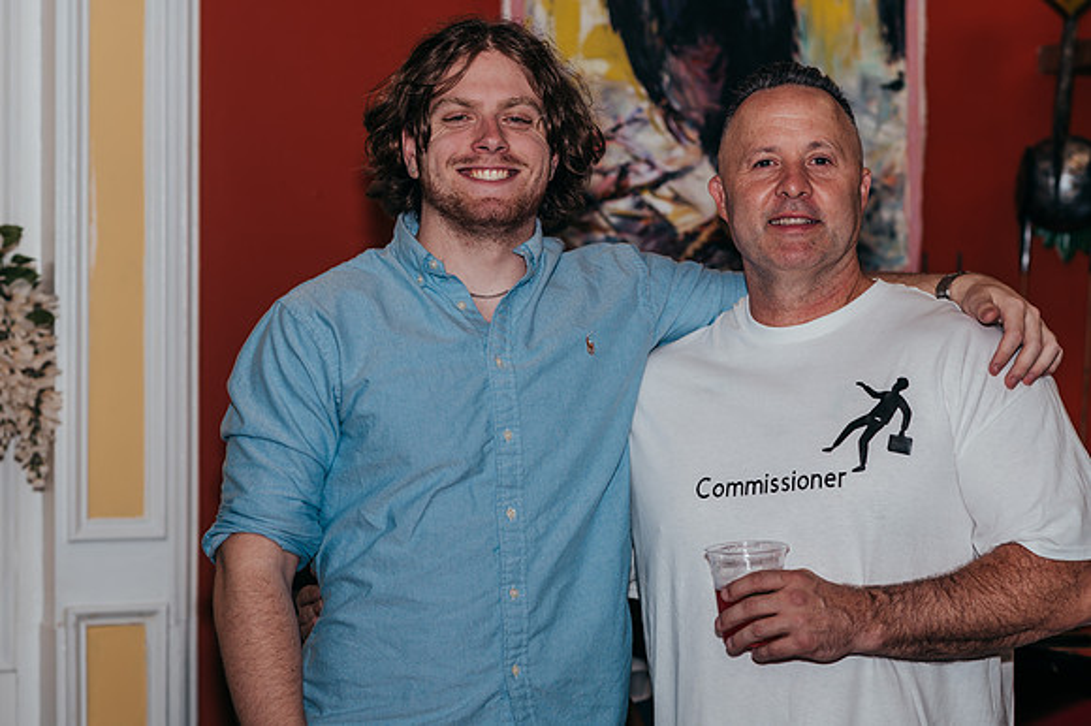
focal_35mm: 85
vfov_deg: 16.0
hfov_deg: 23.8
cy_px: 363
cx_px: 546
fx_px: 2586
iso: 125
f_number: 3.5
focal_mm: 85
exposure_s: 1/100
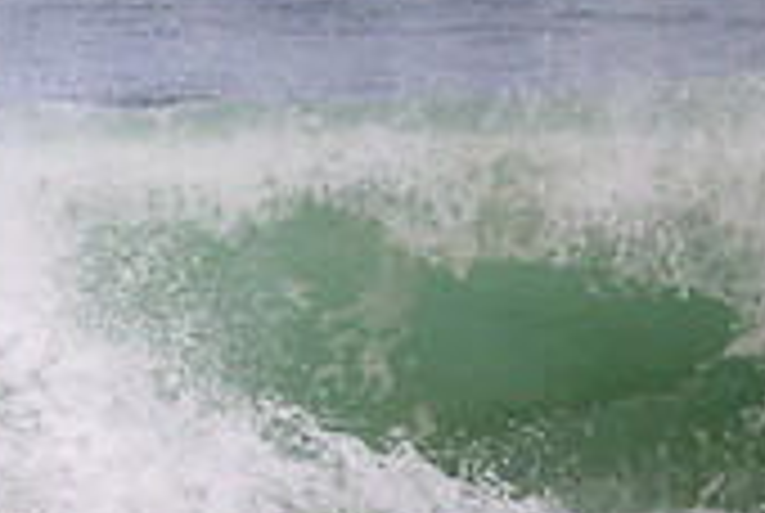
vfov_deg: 0.5
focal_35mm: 2723
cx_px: -346
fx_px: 57964
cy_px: 623
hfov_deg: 0.8
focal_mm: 800
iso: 900
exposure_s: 1/2000
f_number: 11
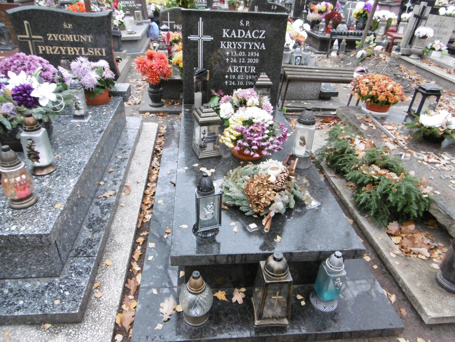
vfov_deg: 56.8
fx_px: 315
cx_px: 228
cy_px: 171
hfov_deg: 71.6
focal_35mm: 24
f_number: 3.1
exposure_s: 1/60
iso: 250
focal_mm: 4.3
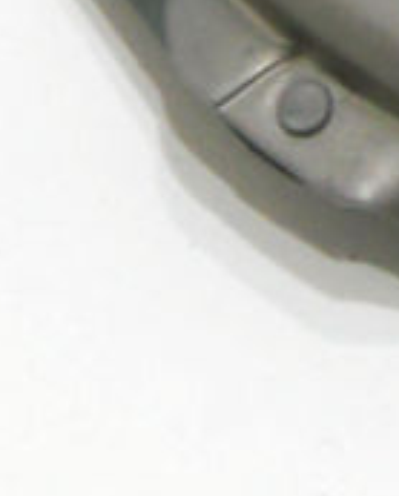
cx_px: 930
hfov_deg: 5.8
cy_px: -516
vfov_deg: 7.2
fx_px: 3813
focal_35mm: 259
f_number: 4.3
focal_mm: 8.2
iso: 250
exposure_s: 1/30
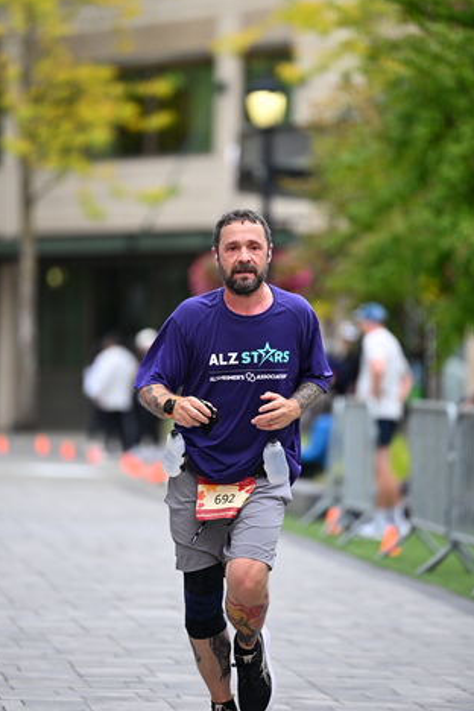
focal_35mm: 235
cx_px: 247
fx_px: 4641
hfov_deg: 5.8
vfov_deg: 8.8
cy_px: 328
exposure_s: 1/2000
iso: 640
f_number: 2.8
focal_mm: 200
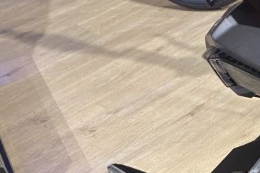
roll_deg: +3.3
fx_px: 578
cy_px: 191
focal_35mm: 80
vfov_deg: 16.6
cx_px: 330
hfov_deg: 22.8
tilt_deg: -44.4
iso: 125
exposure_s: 1/50
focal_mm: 4.25
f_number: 1.8
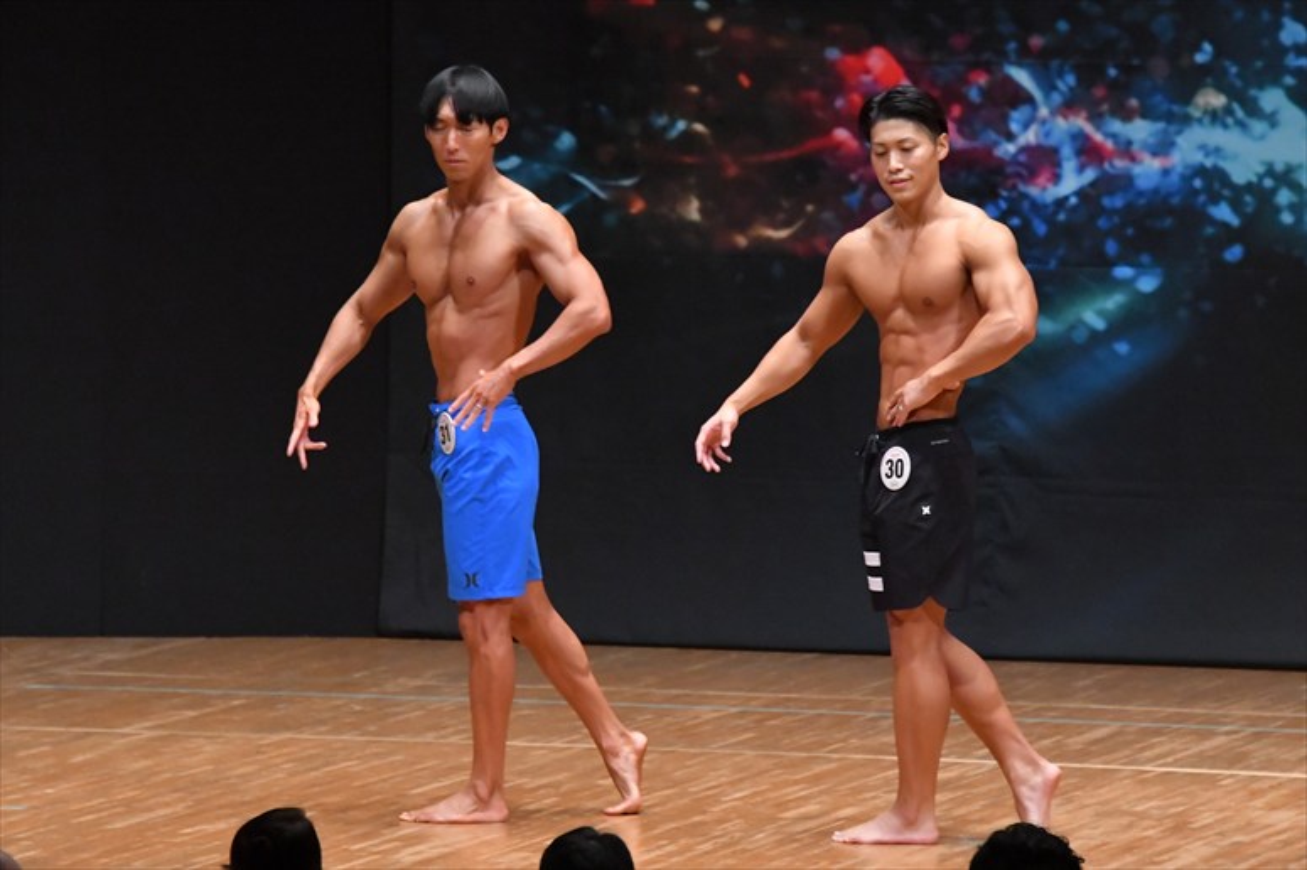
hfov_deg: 7.6
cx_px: 654
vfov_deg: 5.1
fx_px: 9798
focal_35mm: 270
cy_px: 435
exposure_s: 1/400
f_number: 5.6
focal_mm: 180
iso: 8000
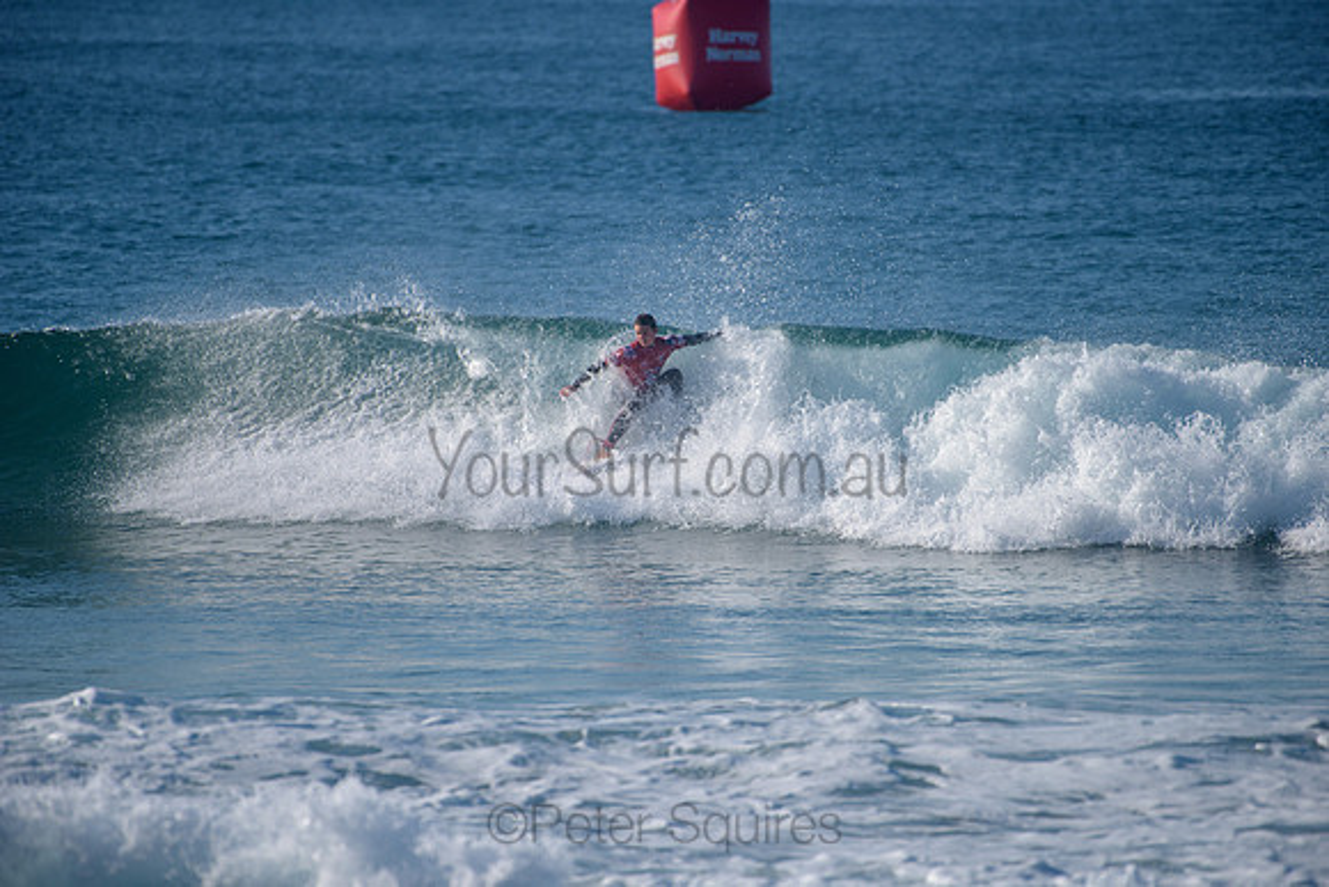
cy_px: 444
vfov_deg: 2.8
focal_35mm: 500
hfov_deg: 4.1
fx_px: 18462
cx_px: 664
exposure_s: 1/2000
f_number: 5.6
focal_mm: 500
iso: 200
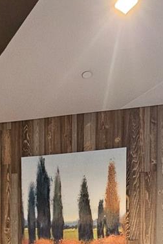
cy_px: 322
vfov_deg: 32.9
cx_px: 43
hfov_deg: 30.8
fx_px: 291
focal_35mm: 43
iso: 500
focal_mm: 2.2
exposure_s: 1/30
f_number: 2.2
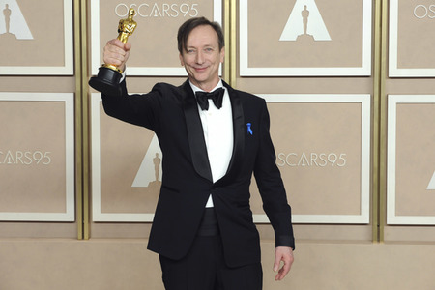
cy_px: 145
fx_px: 1353
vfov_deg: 12.2
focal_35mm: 112
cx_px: 218
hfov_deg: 18.3
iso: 2000
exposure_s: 1/200
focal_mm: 112
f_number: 7.1
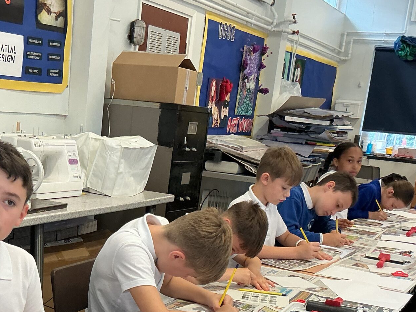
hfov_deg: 32.1
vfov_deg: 23.9
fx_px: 709
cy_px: 304
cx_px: 108
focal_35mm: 59
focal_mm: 3
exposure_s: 1/60
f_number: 1.8
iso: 64
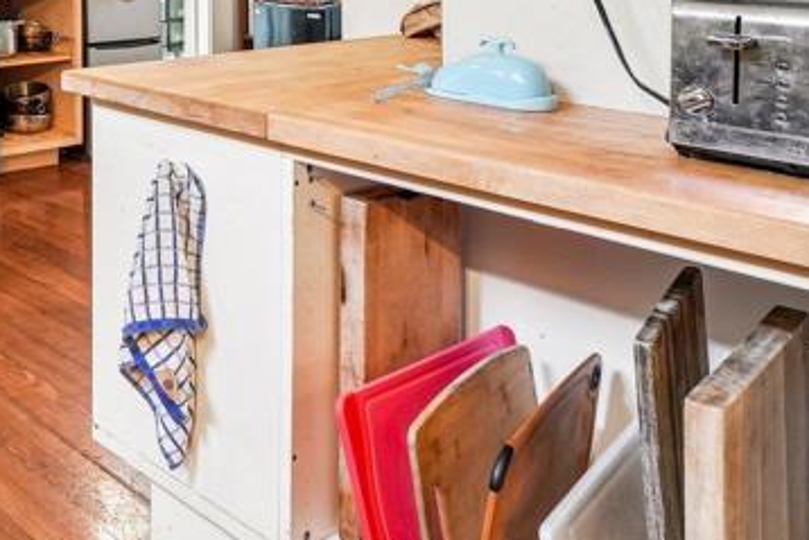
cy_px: -84
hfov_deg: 37.3
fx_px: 899
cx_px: -154
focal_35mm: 40
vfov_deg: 29.4
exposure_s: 1/15
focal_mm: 14
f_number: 8
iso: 640
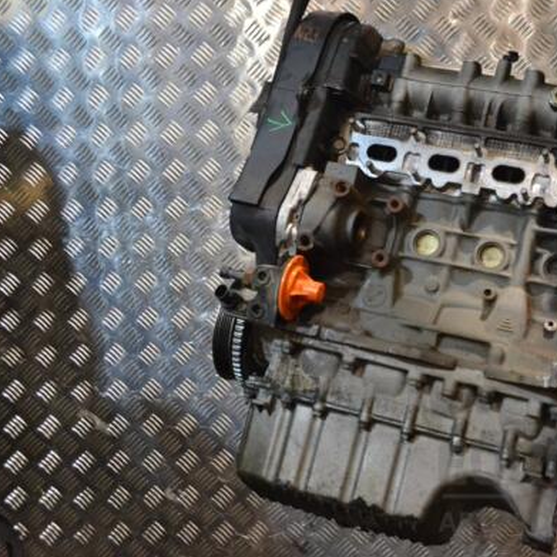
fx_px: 856
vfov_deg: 36.1
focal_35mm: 47
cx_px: 412
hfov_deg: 35.3
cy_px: 274
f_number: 6.3
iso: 3200
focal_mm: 24
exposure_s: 1/160
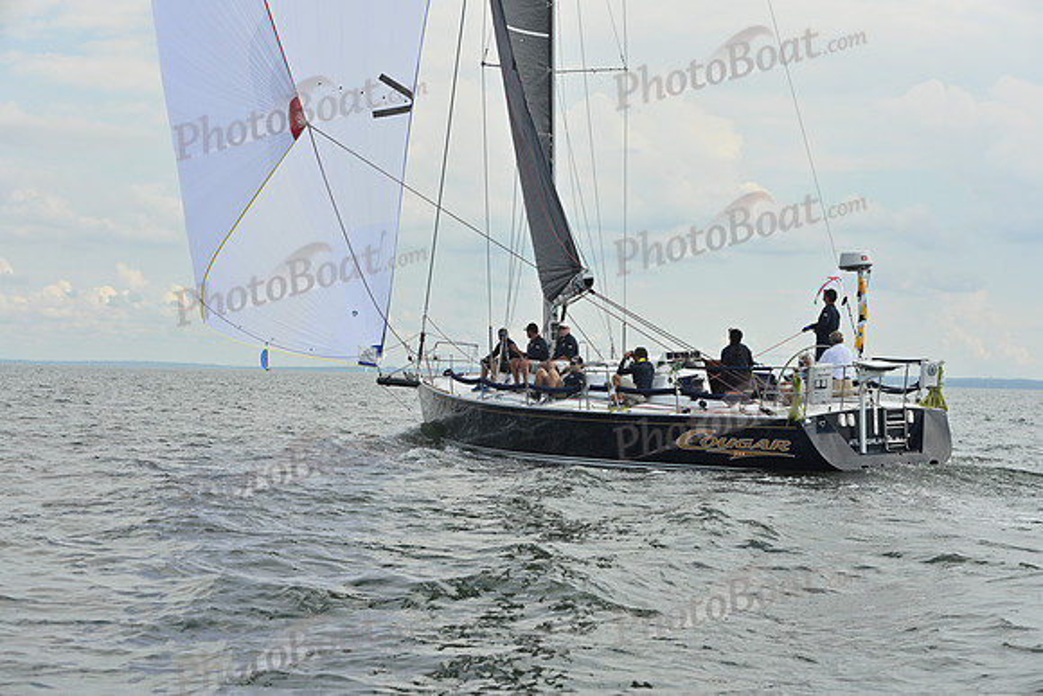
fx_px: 2028
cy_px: 348
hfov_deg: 28.8
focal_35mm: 70
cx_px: 522
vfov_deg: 19.5
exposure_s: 1/1600
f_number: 7.1
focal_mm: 70
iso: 320
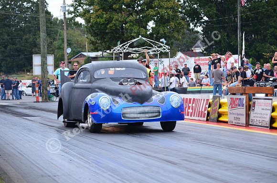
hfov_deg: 15.9
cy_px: 92
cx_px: 138
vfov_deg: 10.6
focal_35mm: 129
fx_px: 990
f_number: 4.5
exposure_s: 1/320
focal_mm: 86
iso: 1000
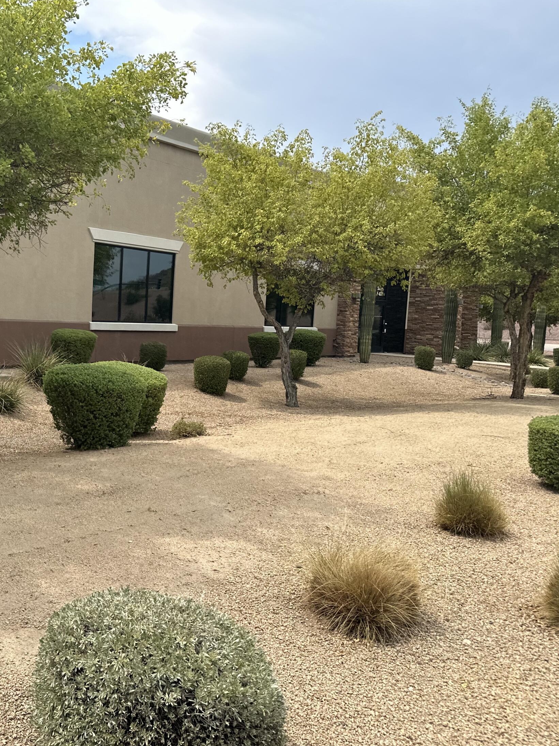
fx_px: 711
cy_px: 370
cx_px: 118
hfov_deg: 41.3
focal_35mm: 33
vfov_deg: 55.4
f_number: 1.78
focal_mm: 6.86
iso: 80
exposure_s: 1/3861
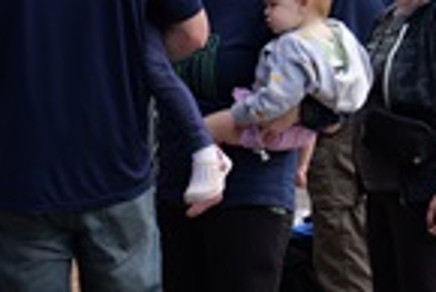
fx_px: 2109
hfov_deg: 11.5
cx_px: -120
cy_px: 51
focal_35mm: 174
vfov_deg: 7.9
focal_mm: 42
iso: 100
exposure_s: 1/160
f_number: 5.6
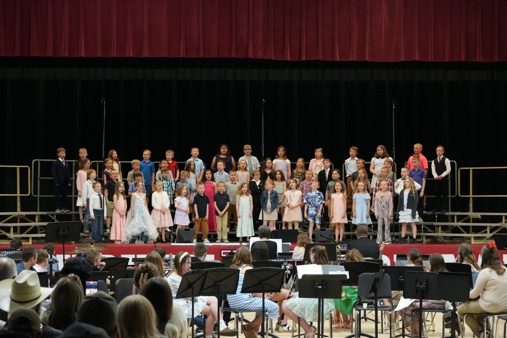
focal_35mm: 92
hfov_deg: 22.3
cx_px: 254
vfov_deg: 14.9
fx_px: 1289
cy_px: 169
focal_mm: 61
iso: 6400
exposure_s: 1/200
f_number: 5.6
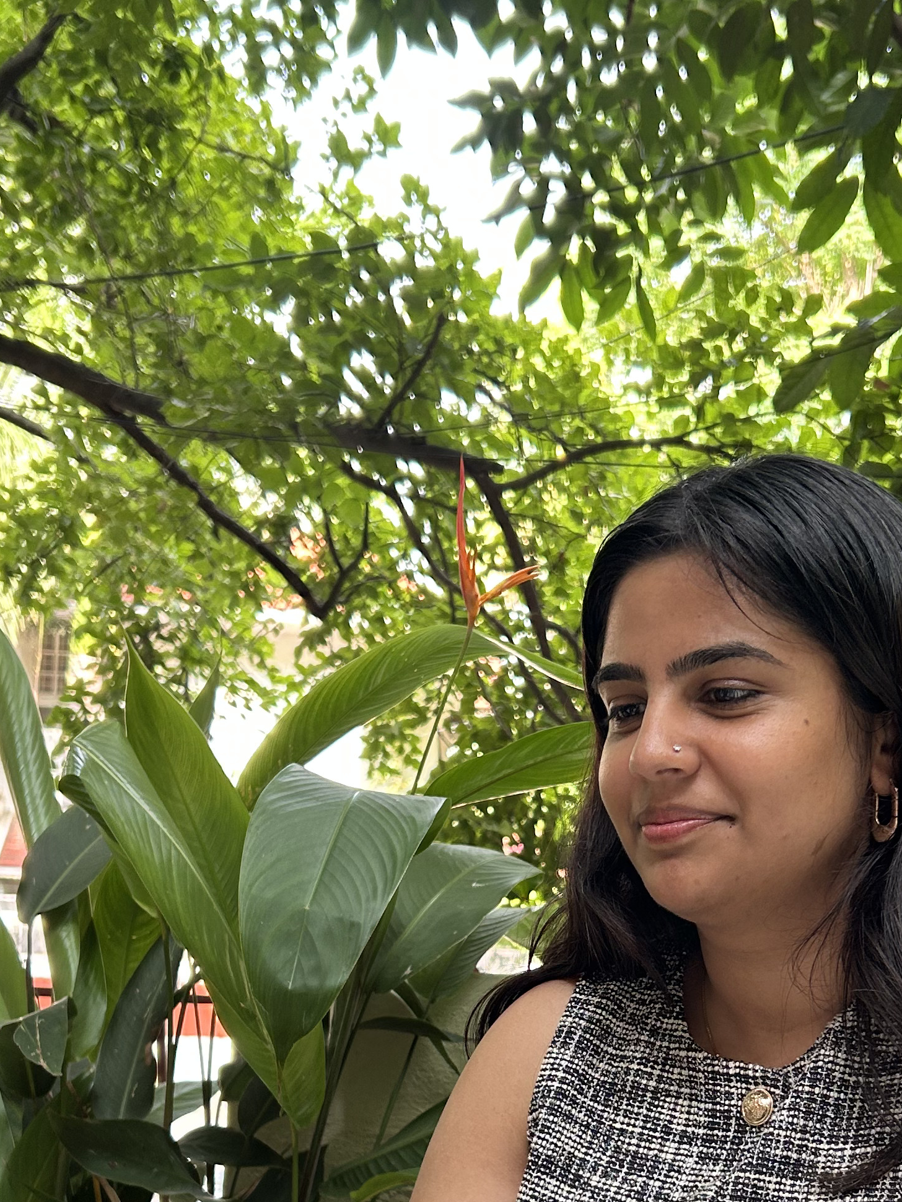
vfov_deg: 34.6
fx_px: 1876
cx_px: 572
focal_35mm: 54
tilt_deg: -1.1
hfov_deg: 26.9
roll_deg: -2.3
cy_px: 941
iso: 80
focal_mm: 5.7
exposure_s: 1/121
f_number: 1.5
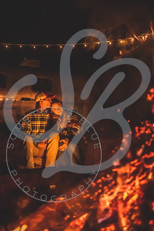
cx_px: 77
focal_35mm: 48
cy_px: 116
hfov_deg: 28.1
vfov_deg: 41.1
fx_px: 308
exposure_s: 1/160
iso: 4000
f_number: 2.8
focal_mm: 48
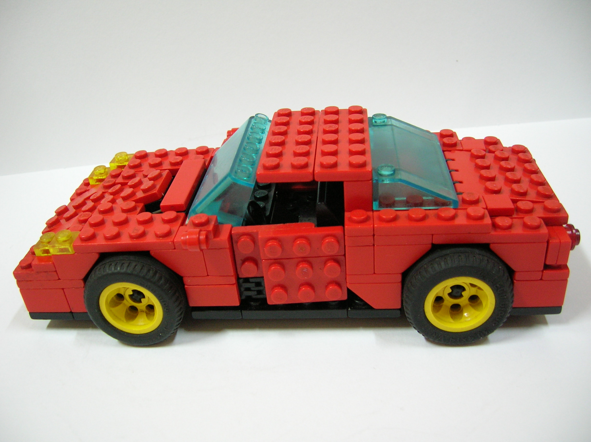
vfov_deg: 41.7
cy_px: 221
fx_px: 580
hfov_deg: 54.0
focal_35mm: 34
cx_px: 296
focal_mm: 5.7
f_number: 2.9
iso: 100
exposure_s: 1/2.7
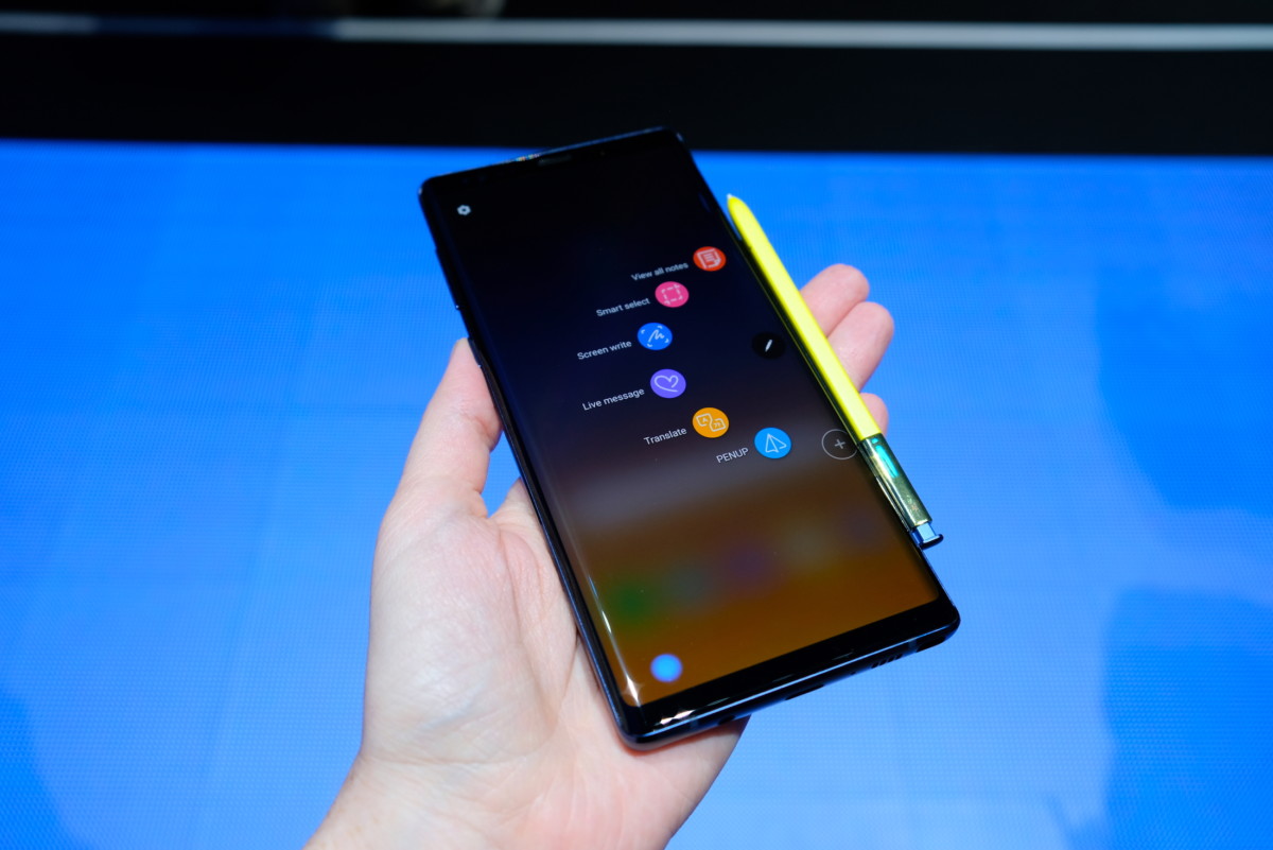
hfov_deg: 63.6
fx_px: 1026
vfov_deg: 45.0
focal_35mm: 29
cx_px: 636
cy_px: 425
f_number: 4
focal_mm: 19.6
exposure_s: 1/110
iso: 400
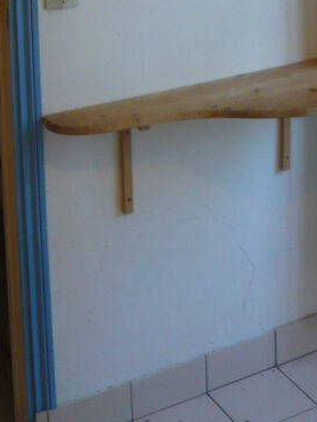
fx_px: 952
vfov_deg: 22.0
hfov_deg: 18.2
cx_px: 342
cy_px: -153
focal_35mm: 78
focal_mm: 4.6
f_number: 2.8
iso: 200
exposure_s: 1/30
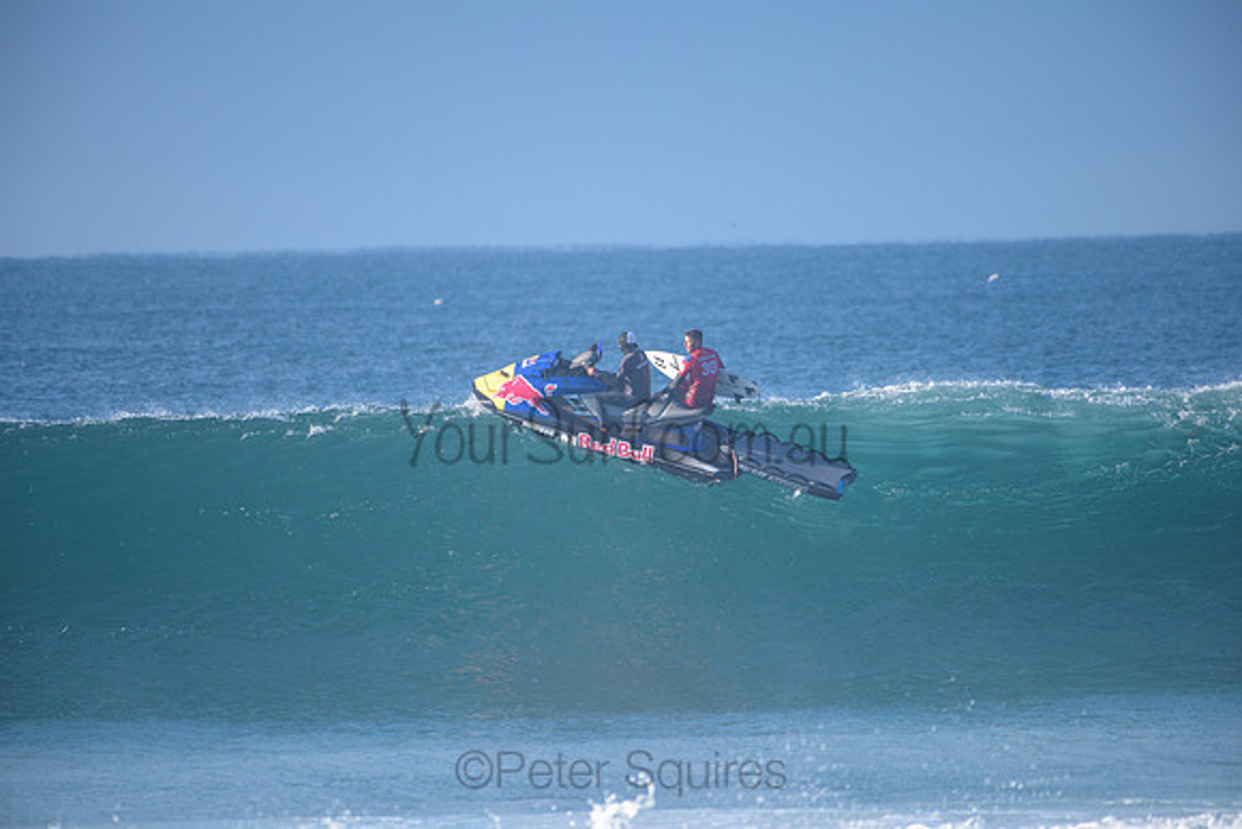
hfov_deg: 4.1
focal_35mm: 500
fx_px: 17253
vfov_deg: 2.8
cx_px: 621
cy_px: 414
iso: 180
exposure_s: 1/2000
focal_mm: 500
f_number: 5.6
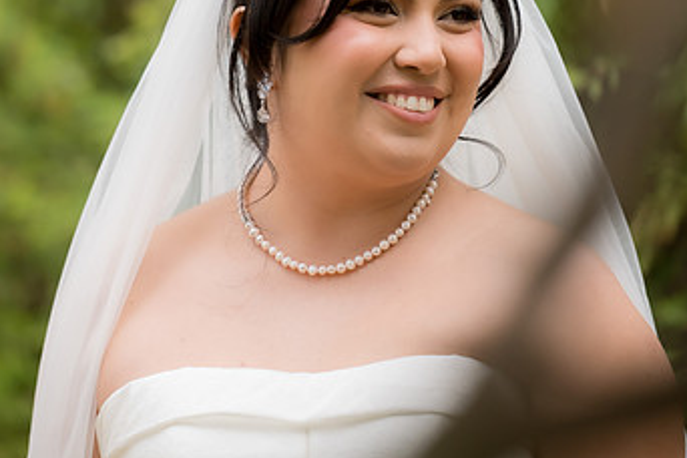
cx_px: 245
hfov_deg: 7.6
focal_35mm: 271
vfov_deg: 5.1
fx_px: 5171
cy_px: 83
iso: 640
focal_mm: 160
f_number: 2.8
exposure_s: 1/250
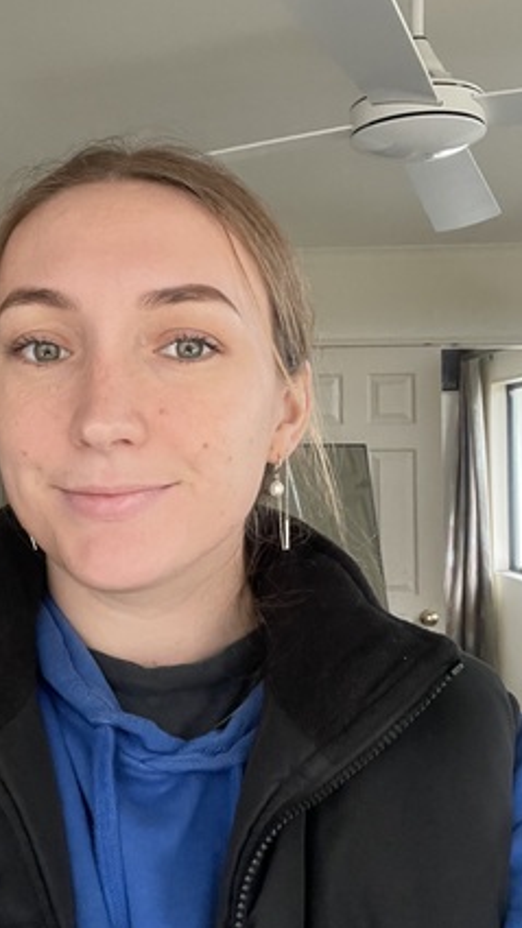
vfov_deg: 49.4
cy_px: 455
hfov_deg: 28.5
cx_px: 122
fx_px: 1009
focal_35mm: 41
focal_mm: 2.71
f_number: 2.2
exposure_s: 1/52
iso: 400
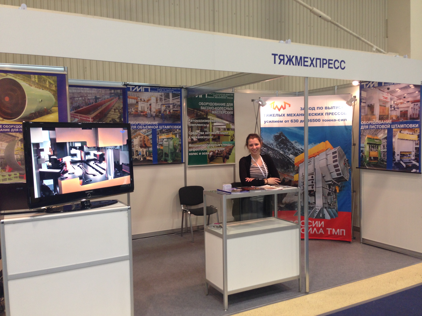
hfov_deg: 55.4
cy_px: 158
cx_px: 211
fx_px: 402
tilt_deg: -3.0
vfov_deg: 42.9
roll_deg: -0.1
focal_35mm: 33
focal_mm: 4.12
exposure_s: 1/20
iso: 80
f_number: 2.4
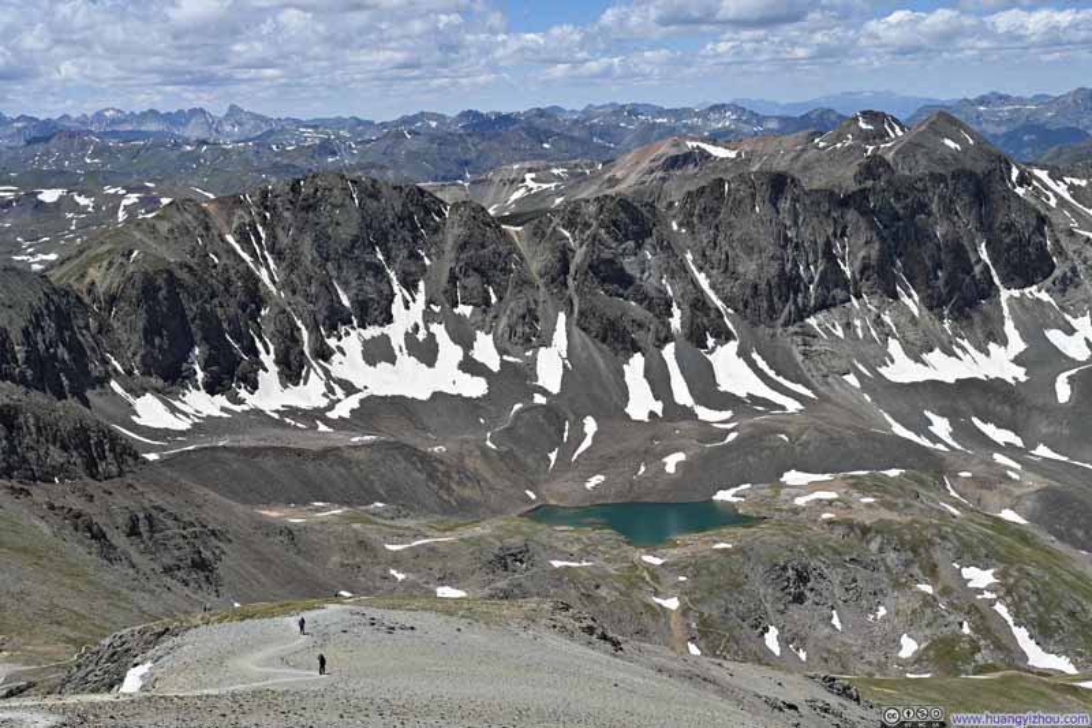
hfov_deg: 41.1
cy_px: 364
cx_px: 546
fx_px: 1456
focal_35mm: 48
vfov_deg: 28.1
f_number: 8
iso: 64
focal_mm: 48
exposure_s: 1/400
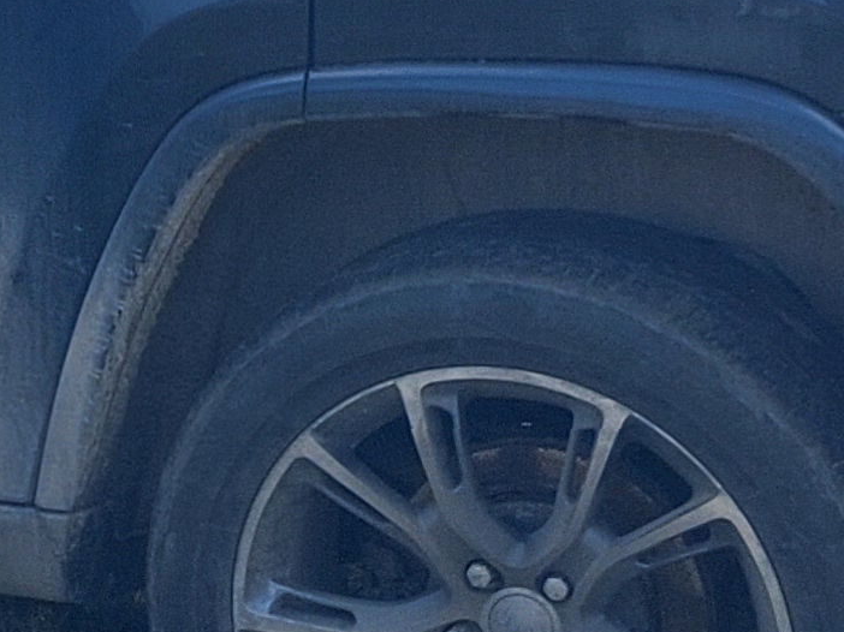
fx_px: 3827
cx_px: -147
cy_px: 114
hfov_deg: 12.3
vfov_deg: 9.4
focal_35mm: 157
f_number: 1.8
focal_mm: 4
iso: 20
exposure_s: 1/353
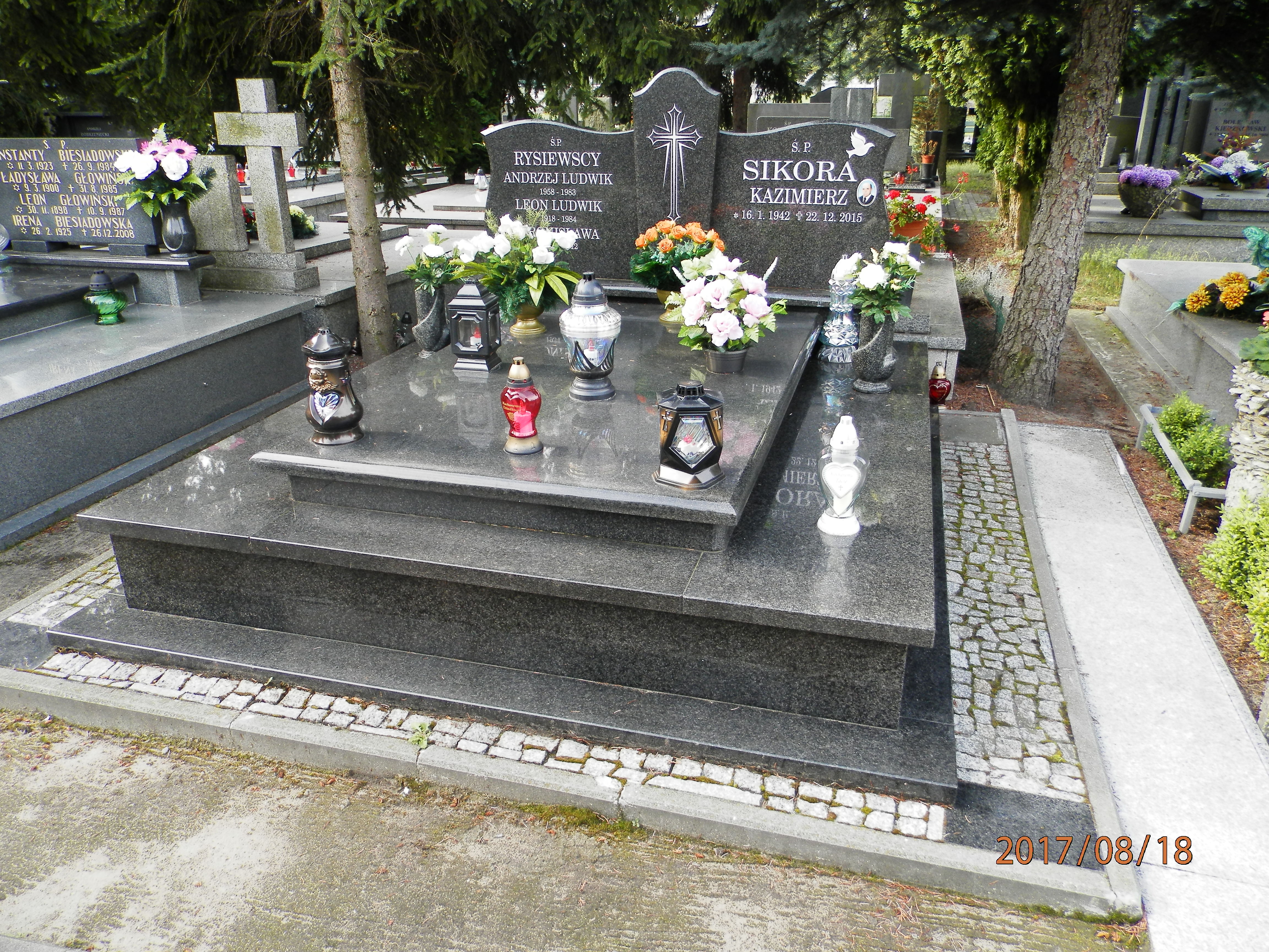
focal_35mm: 25
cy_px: 476
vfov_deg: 54.9
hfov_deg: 69.4
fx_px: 916
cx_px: 634
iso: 80
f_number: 3.1
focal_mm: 4.5
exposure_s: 1/60
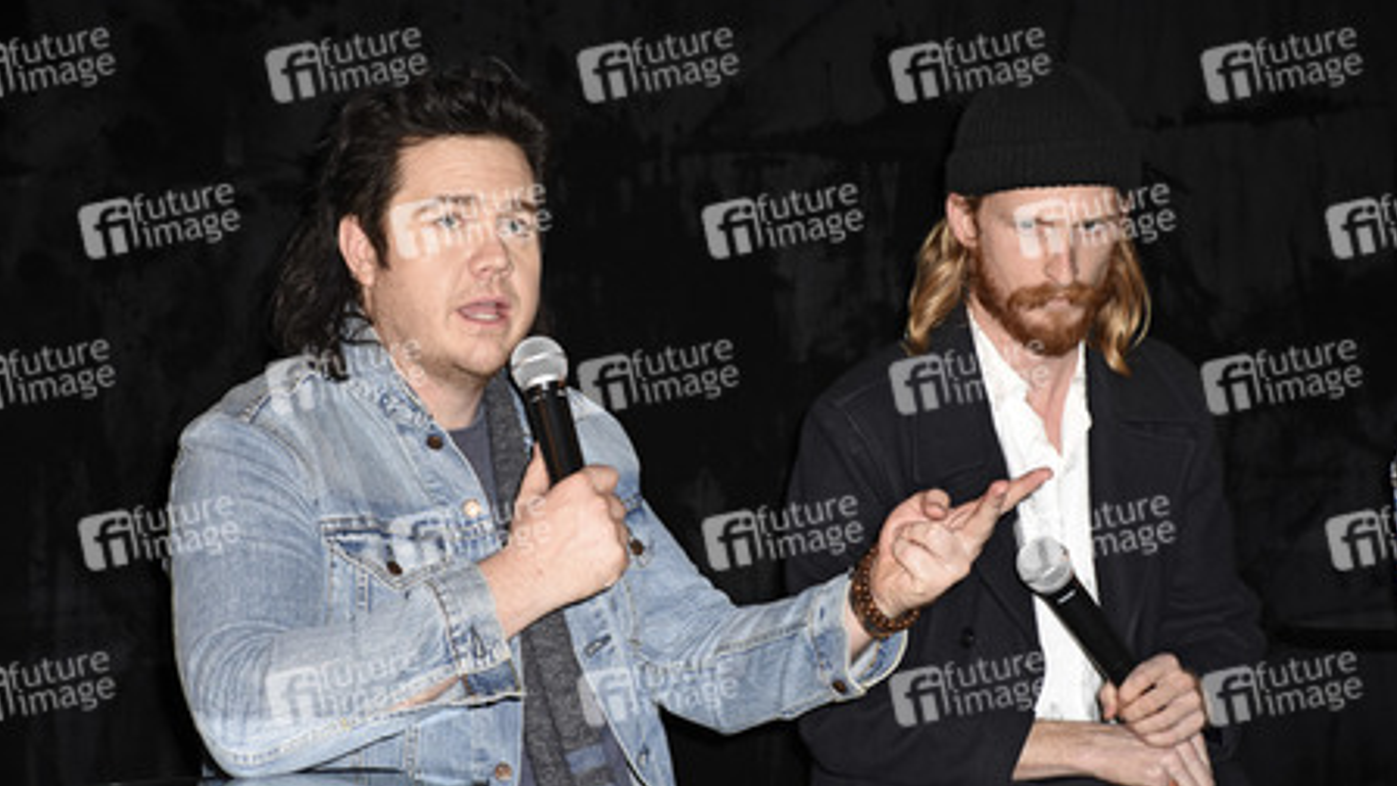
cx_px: 700
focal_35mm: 119
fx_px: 4391
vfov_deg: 10.2
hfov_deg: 18.1
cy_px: 455
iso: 640
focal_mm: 75
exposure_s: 1/125
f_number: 5
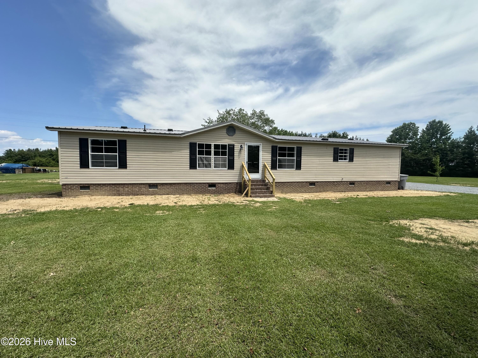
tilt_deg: -2.6
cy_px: 179
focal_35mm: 14
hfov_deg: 102.1
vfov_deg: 85.7
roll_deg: -0.8
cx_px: 239
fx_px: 193
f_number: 2.2
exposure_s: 1/2092
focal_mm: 2.22
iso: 40
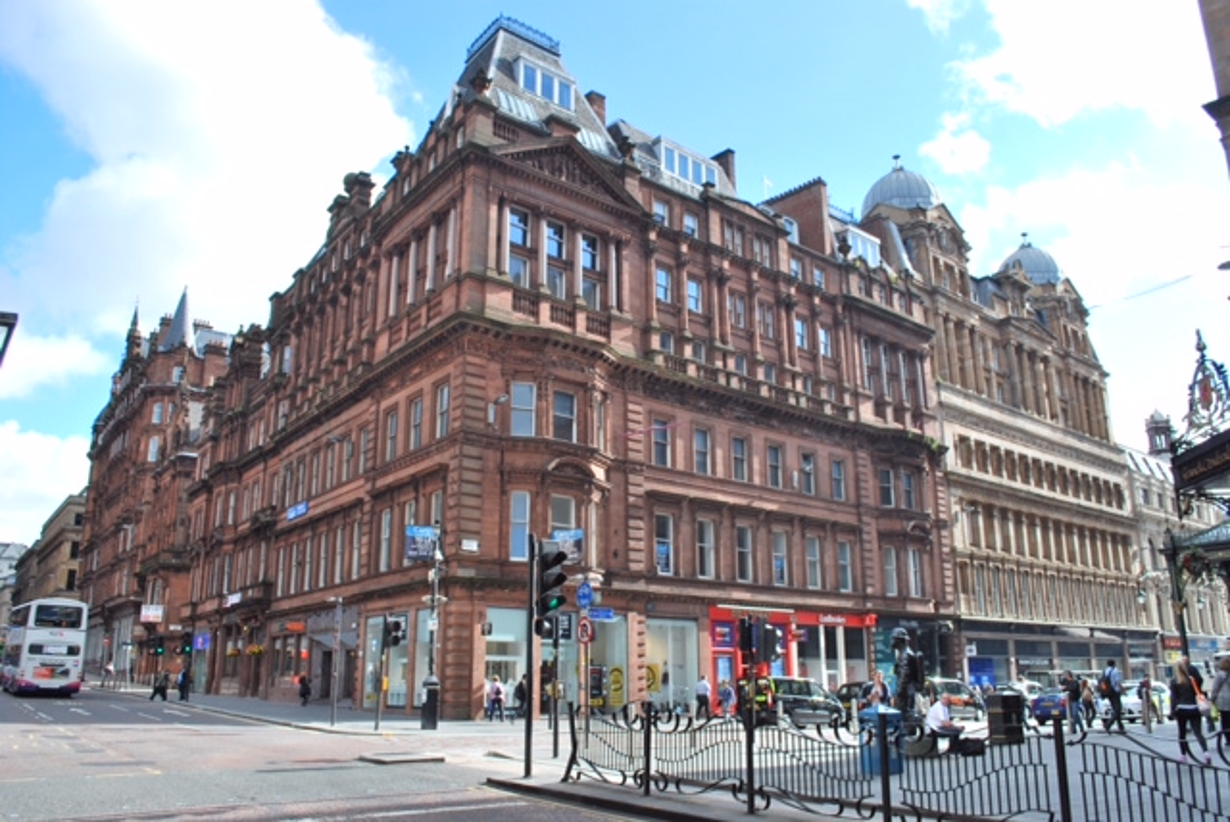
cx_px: 615
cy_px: 411
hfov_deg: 61.9
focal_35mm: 30
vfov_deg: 43.7
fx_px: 1026
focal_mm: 20
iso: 100
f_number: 7.1
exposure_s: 1/200
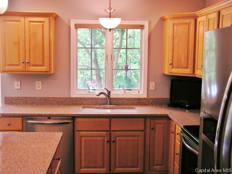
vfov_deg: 32.9
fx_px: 295
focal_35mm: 44
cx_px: 116
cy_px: 87
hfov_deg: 42.9
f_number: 3.2
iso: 80
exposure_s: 1/40
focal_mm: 7.4
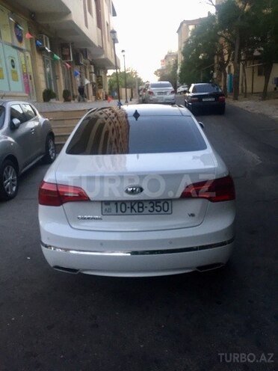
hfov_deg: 48.2
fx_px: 311
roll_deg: +1.4
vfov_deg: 61.7
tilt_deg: -9.7
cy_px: 186
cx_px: 139
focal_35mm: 29
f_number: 2.2
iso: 50
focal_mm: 4.15
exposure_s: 1/33
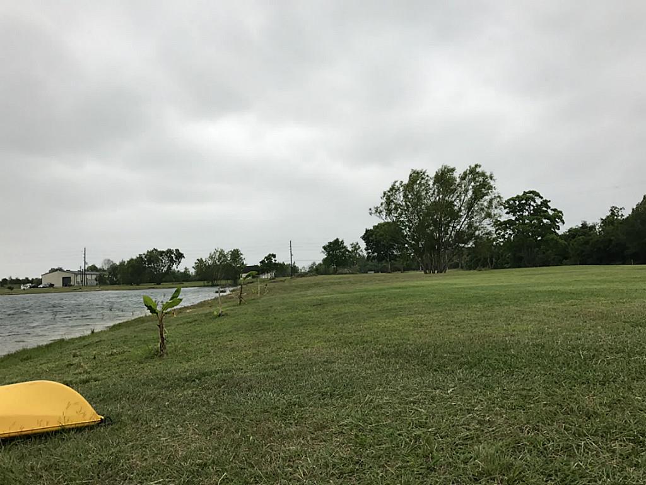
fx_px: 523
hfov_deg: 63.4
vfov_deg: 49.7
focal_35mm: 28
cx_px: 323
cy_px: 242
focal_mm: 3.99
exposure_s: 1/1182
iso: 20
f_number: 1.8
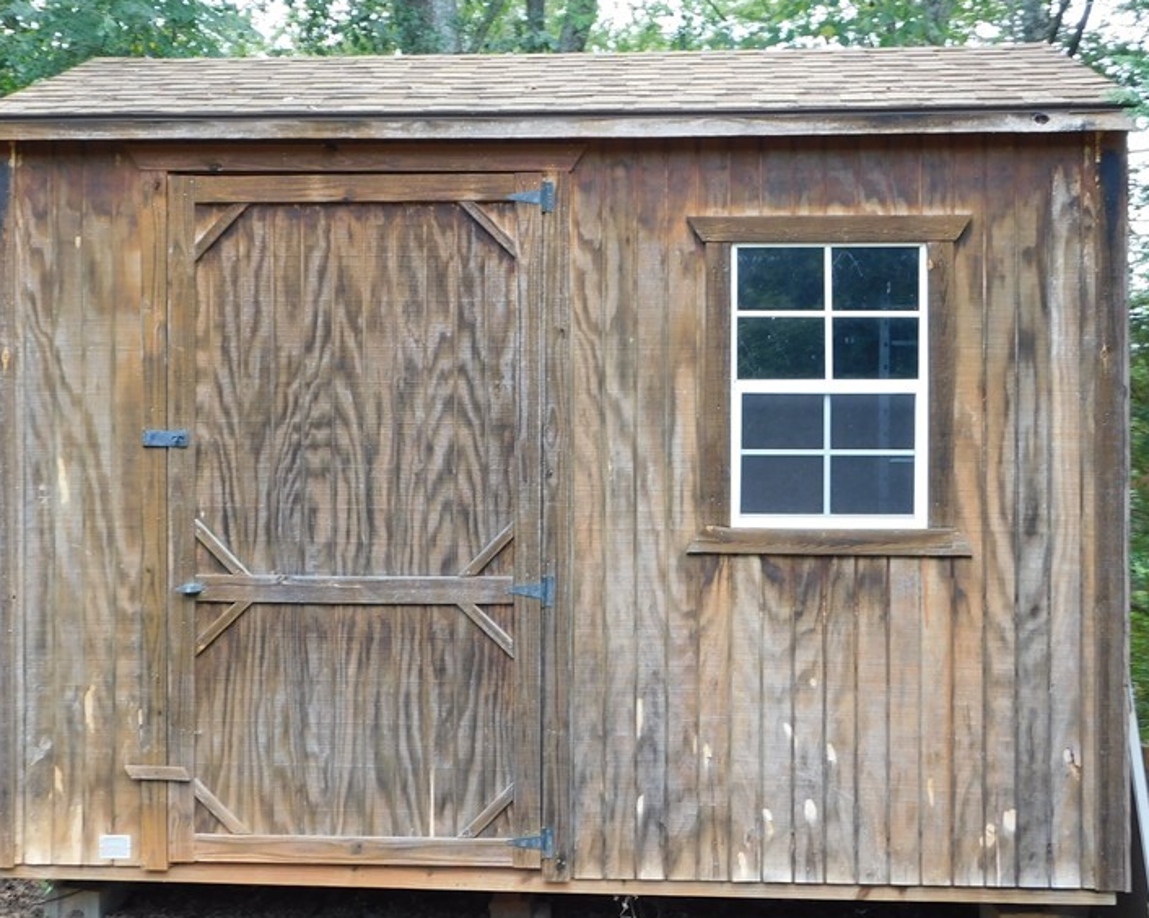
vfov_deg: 29.7
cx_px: 514
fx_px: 1733
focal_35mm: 51
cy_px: 451
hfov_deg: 36.6
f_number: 3.5
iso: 125
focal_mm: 6.3
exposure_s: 1/50
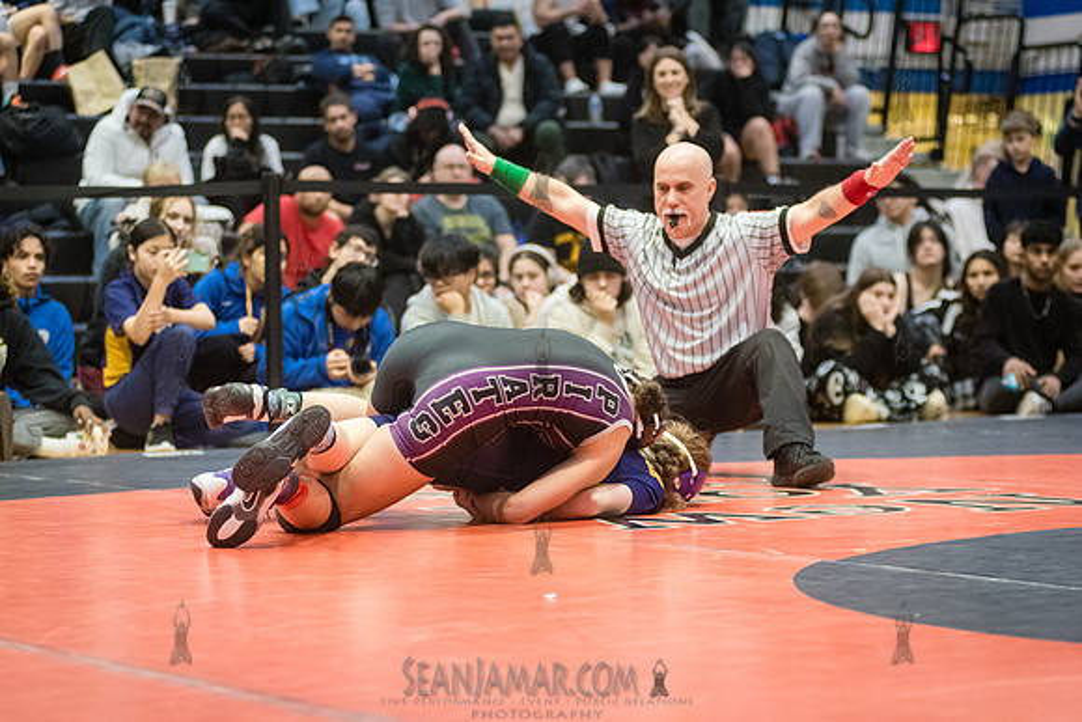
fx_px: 3072
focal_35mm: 102
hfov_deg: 20.0
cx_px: 529
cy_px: 395
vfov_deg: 13.4
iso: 8000
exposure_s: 1/500
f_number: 3.2
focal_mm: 92
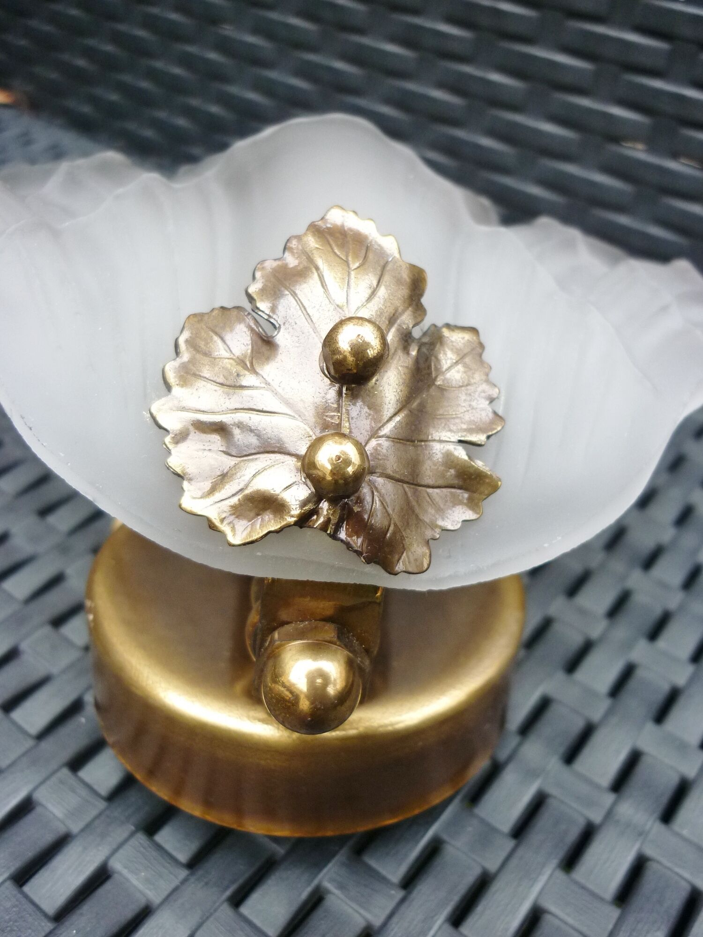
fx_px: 894
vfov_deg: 55.4
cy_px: 468
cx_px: 352
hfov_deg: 42.9
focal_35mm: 33
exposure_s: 1/30
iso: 200
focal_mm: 5.5
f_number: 2.8
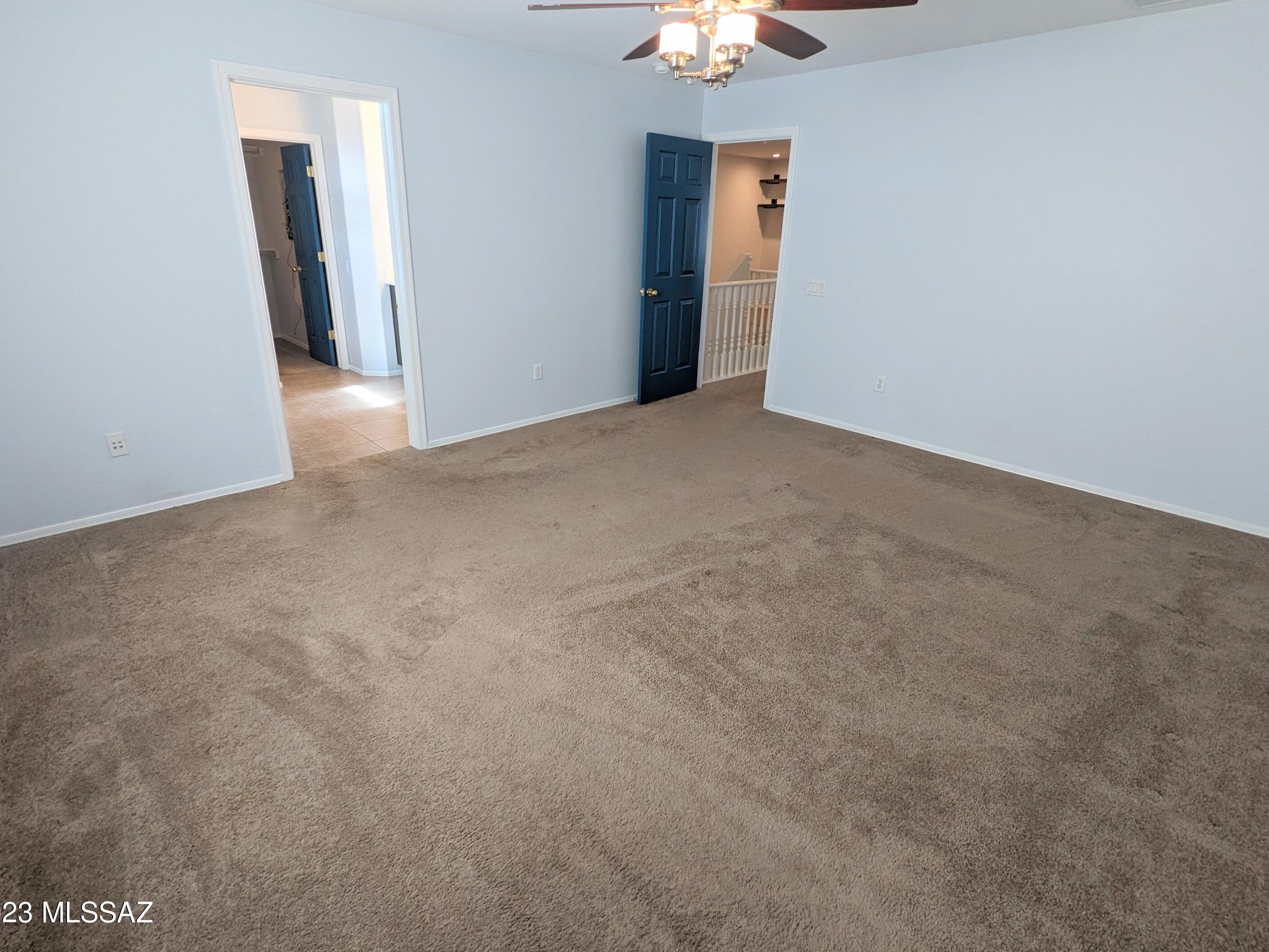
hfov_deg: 91.0
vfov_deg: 74.7
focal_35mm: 17
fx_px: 623
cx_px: 620
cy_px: 452
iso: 51
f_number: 2.2
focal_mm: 2.35
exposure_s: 1/24
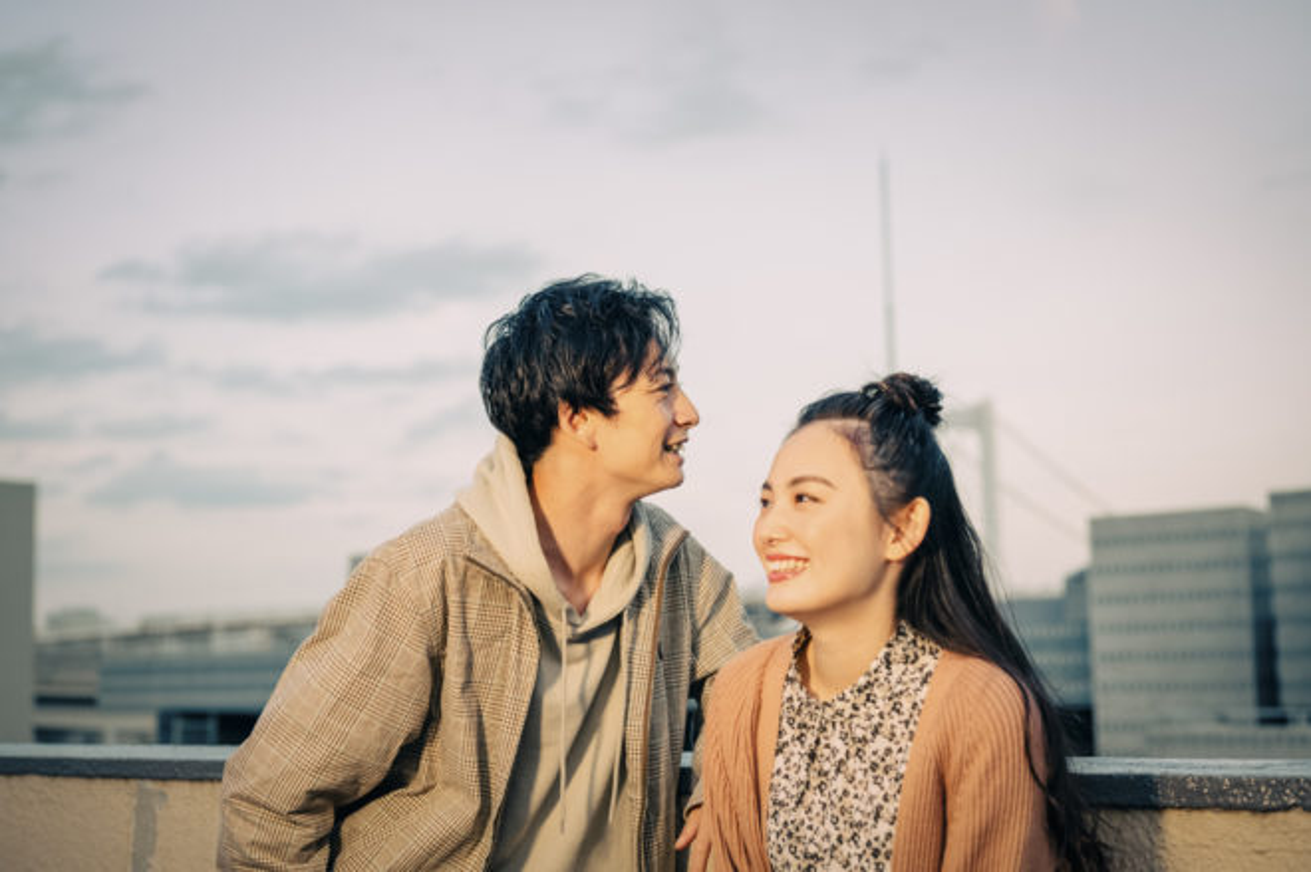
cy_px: 436
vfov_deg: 27.0
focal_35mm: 50
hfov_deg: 39.6
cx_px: 656
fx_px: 1819
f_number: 3.2
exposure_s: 1/160
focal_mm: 50
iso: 100
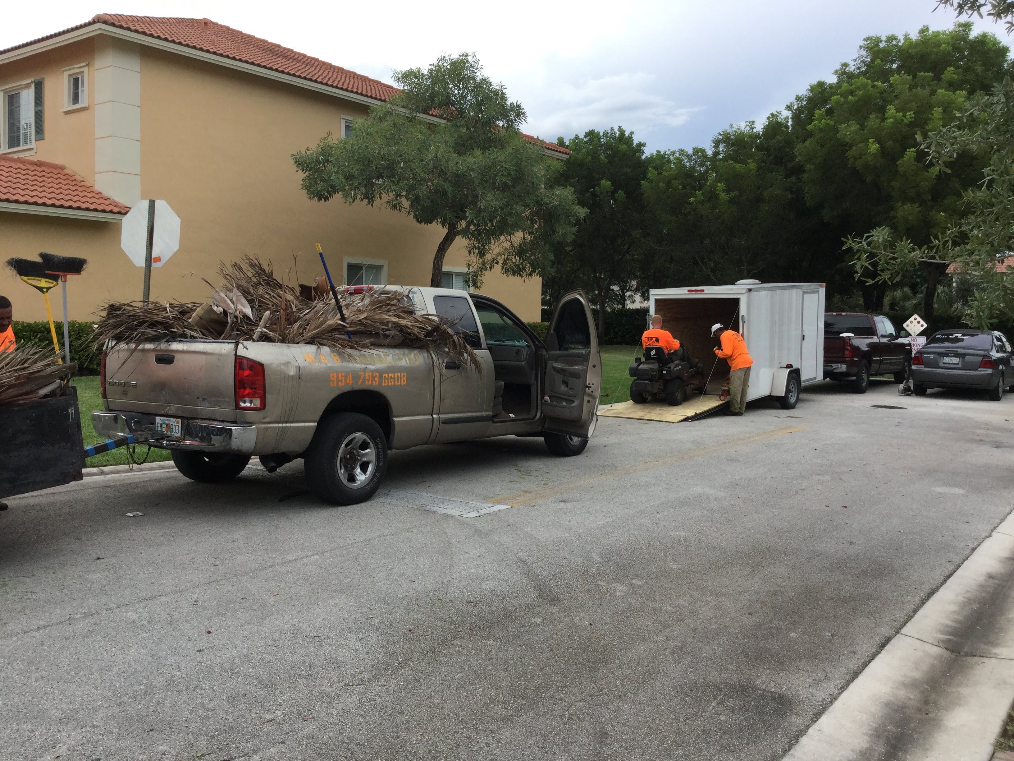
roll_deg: -2.7
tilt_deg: -4.7
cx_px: 507
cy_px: 380
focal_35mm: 31
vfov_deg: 45.4
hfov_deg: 58.4
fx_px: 908
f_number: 2.4
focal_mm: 3.3
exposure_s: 1/652
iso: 25
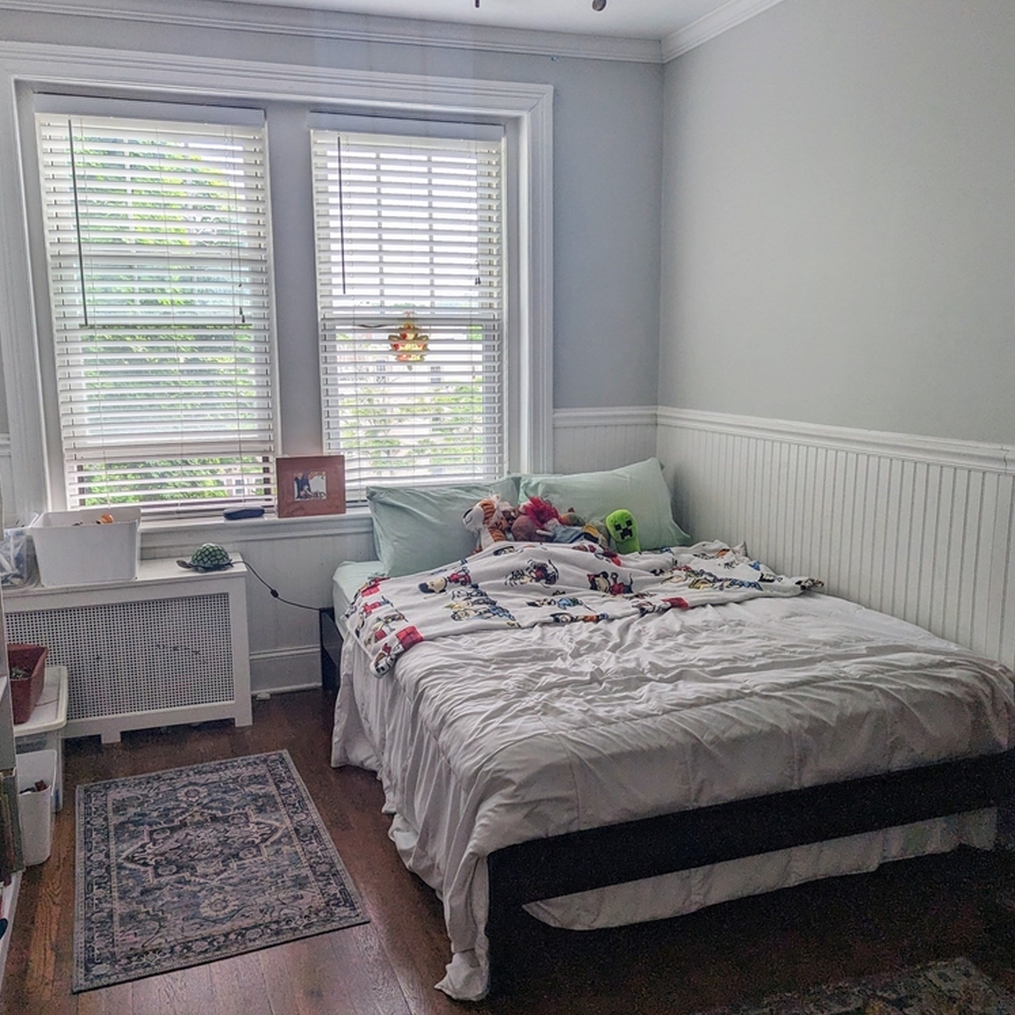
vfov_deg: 55.6
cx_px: 488
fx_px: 962
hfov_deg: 55.6
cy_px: 499
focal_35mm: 29
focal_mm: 6.81
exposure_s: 1/191
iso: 51
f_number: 1.85
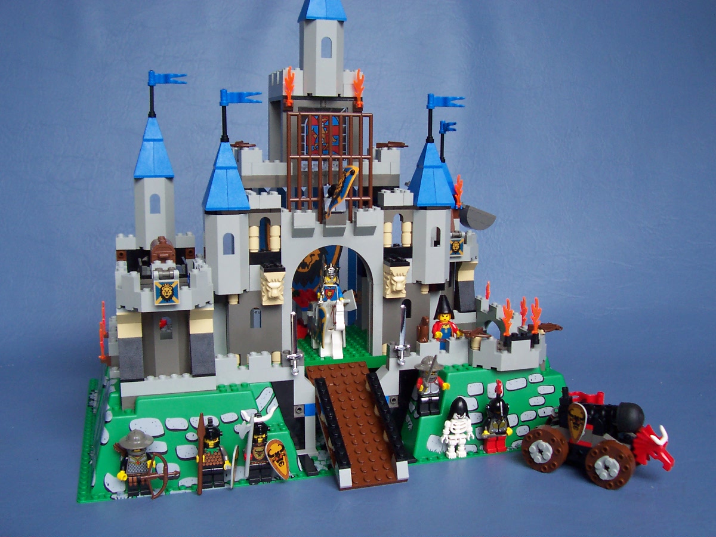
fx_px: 765
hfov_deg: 50.1
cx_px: 358
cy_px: 268
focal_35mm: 37
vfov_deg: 38.7
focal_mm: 5.6
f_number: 2.8
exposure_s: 1/350
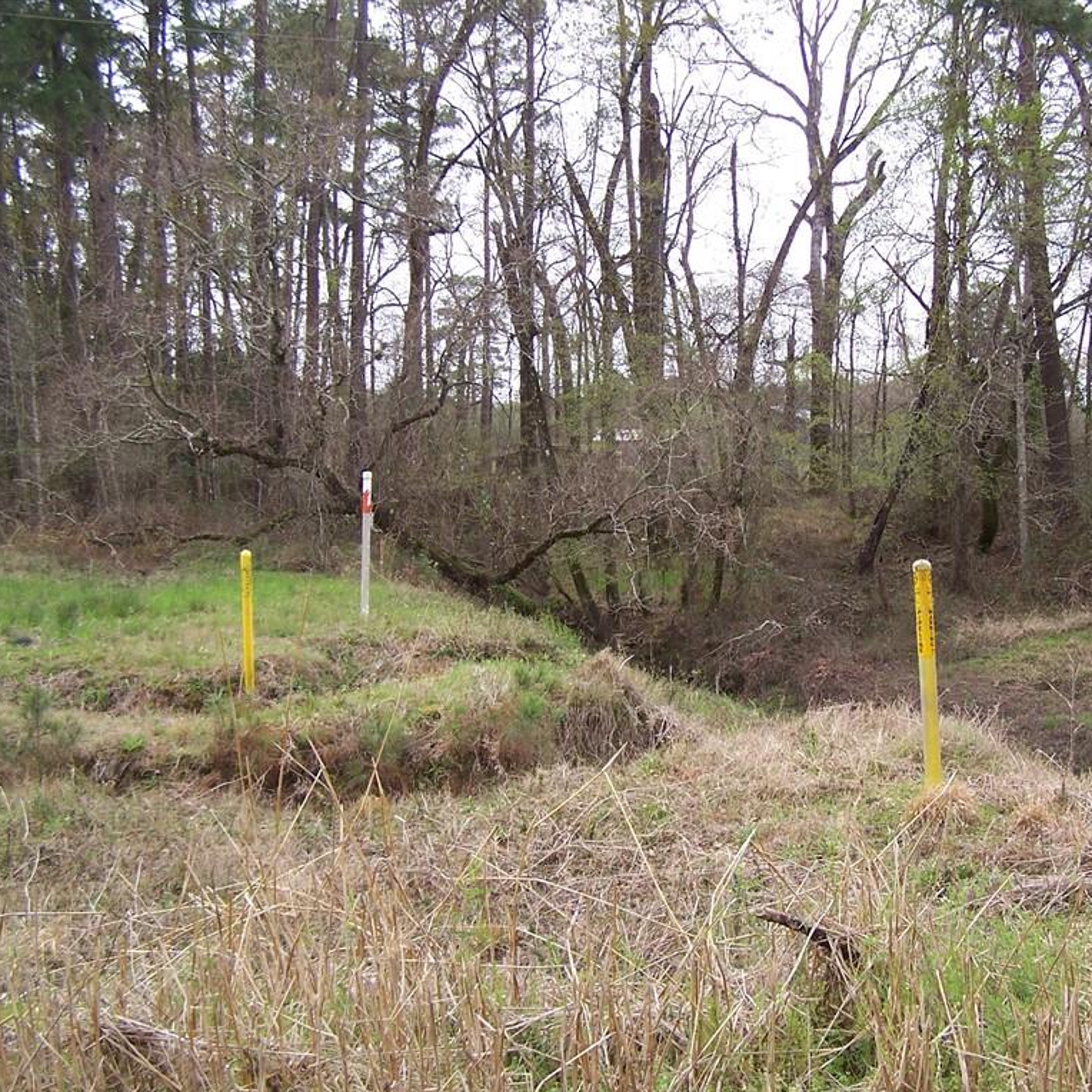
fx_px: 1606
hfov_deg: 37.3
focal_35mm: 45
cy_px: 546
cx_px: 680
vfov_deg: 37.6
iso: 80
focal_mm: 6.3
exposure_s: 1/180
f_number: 2.8
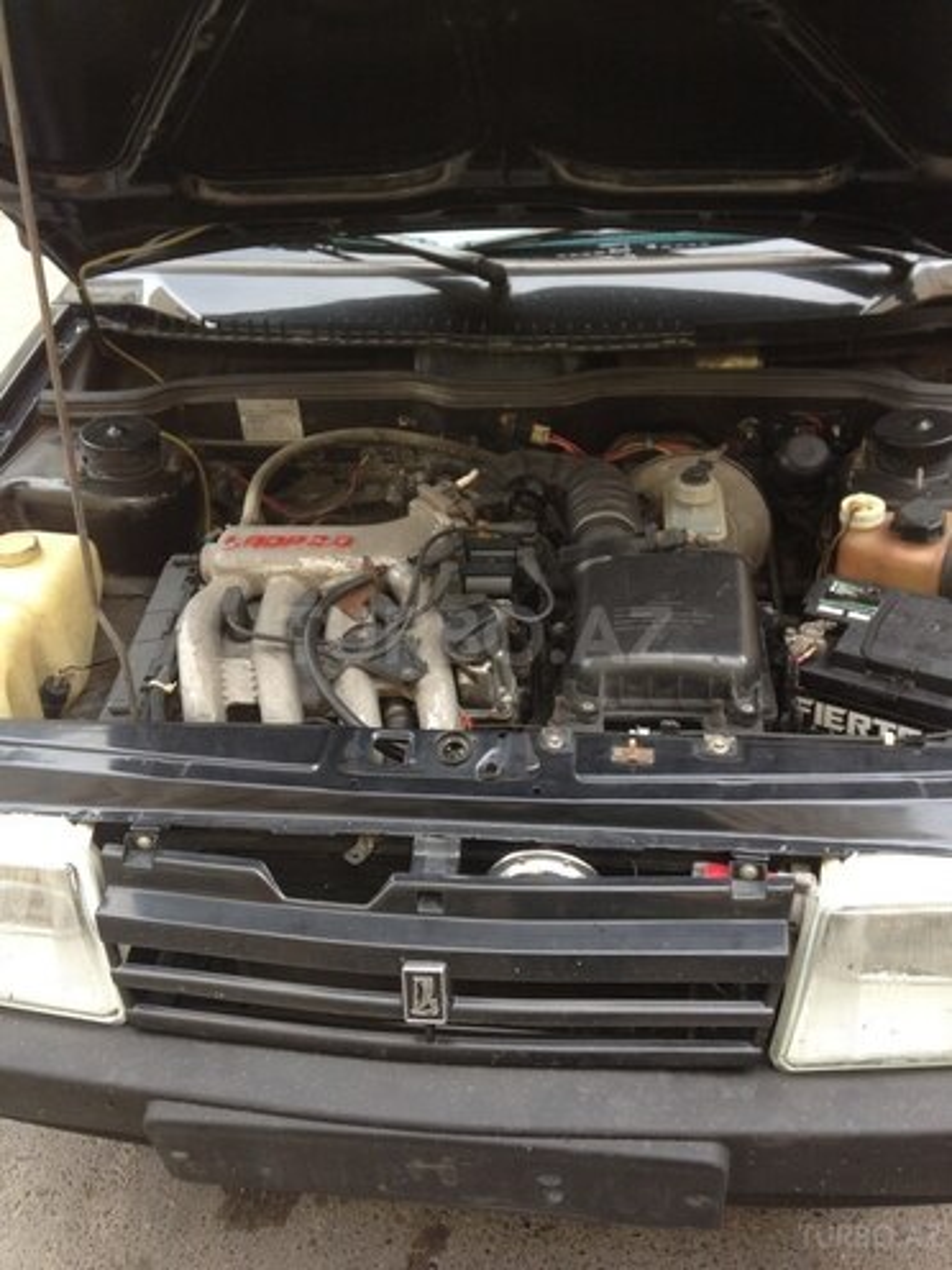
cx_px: 476
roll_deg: +1.2
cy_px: 635
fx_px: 1210
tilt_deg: -31.8
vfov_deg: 55.4
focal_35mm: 33
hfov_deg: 42.9
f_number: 2.4
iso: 50
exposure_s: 1/60
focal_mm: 4.12
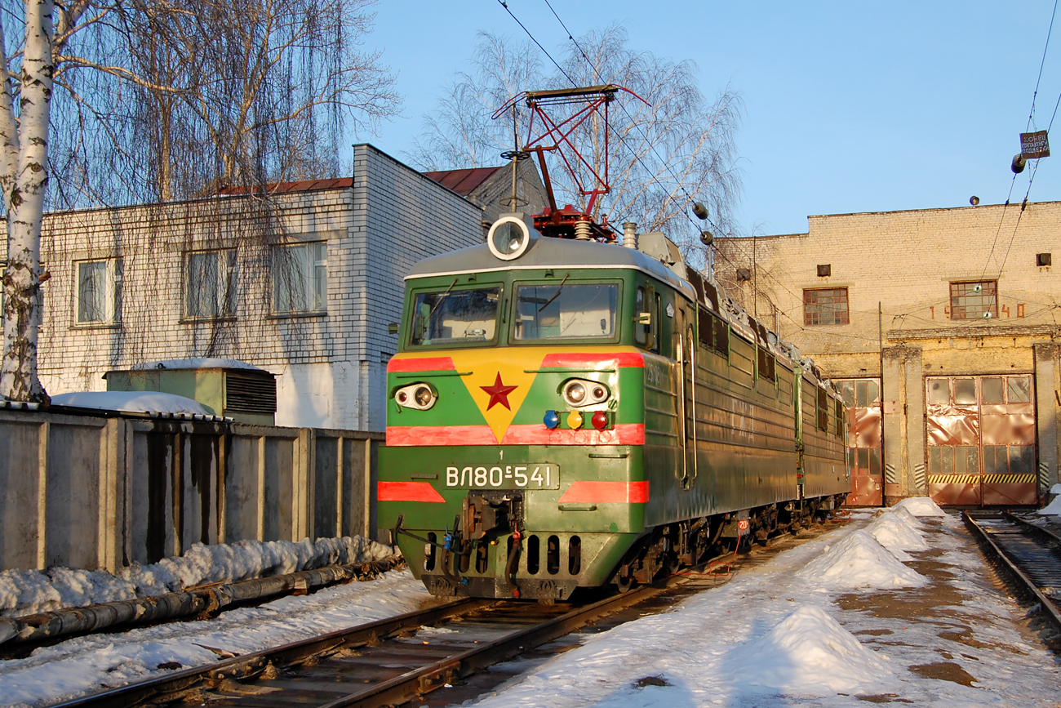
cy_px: 354
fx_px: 1149
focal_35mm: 39
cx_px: 530
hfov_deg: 49.5
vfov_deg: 34.2
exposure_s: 1/400
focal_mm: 26
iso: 400
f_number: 7.1
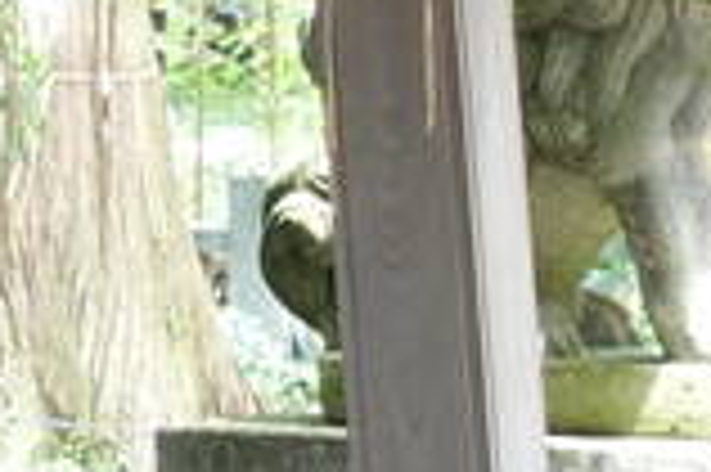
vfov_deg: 5.3
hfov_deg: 6.8
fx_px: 5090
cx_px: -1742
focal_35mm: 258
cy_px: -162
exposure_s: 1/60
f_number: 2.8
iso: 125
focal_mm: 12.64
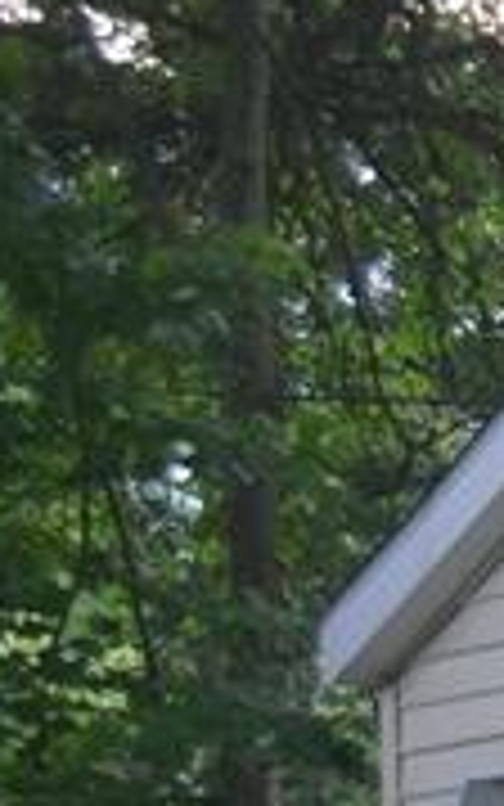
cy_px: 1234
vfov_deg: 9.0
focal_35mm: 227
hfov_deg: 5.0
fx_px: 4985
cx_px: 2182
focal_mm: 26
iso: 400
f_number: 5
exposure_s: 1/100
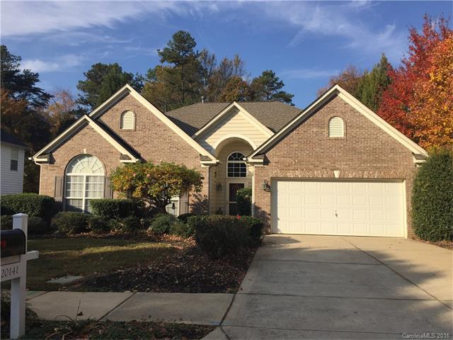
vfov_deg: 48.2
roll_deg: -1.9
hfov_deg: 61.7
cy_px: 170
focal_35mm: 29
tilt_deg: +8.0
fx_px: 380
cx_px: 226
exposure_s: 1/2475
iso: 32
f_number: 2.2
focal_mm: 4.15
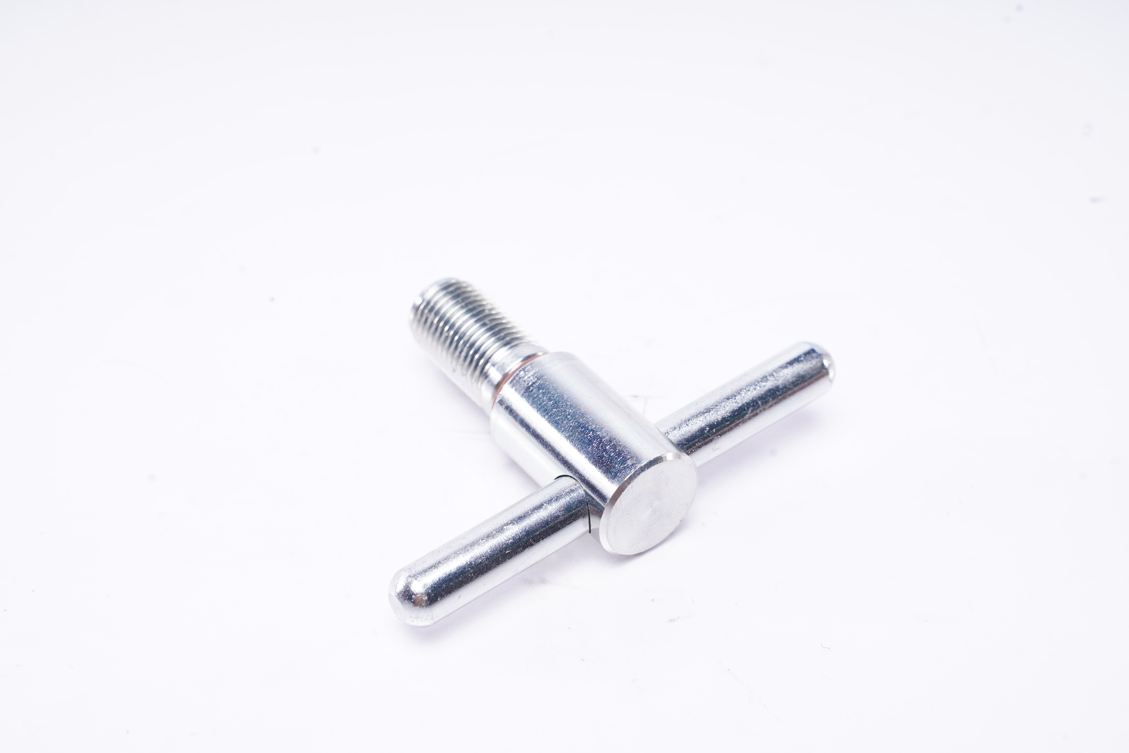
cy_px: 376
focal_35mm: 75
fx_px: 2352
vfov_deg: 18.2
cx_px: 564
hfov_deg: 27.0
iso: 125
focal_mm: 75
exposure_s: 1/125
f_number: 13
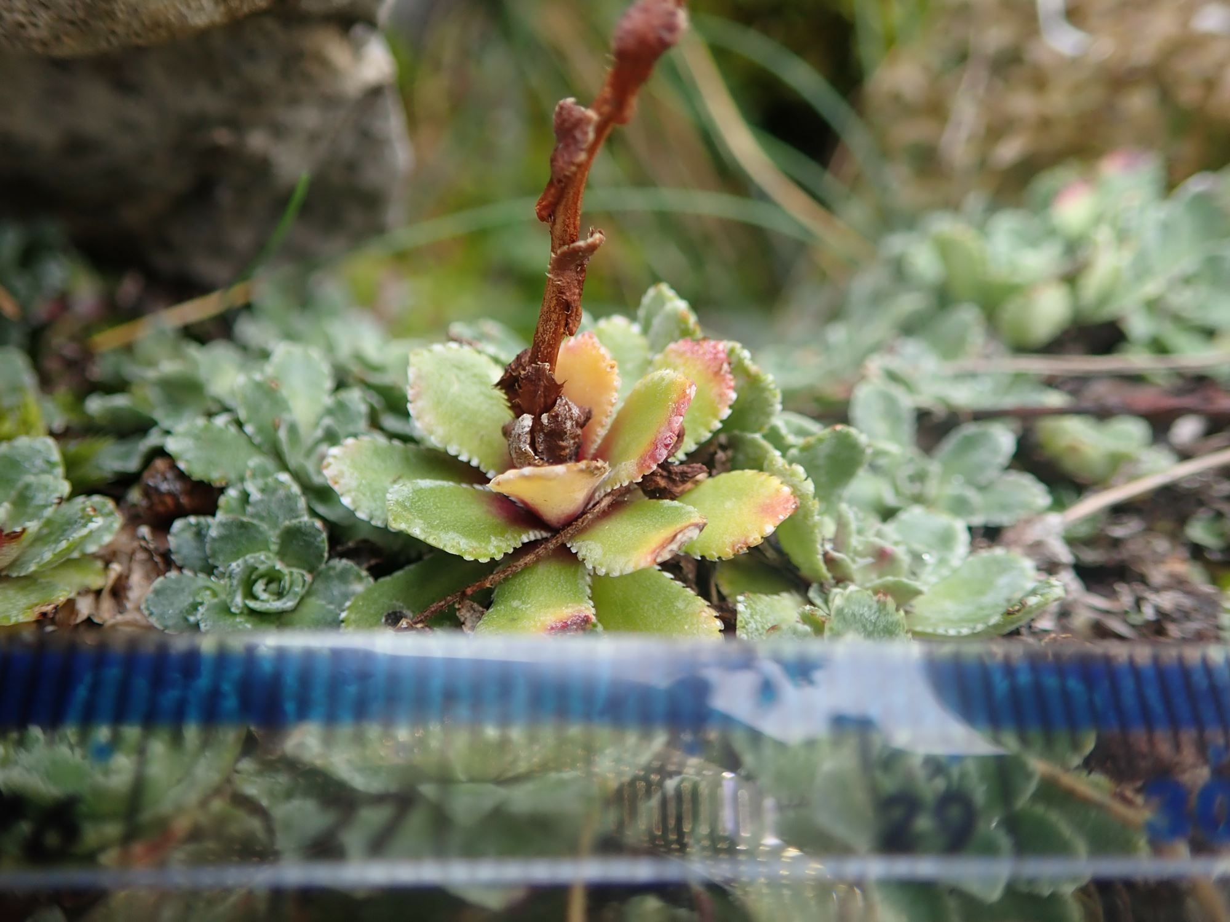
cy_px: 461
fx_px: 1066
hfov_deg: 60.0
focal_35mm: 30
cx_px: 615
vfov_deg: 46.8
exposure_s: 1/125
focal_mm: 5.5
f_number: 2.3
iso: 125
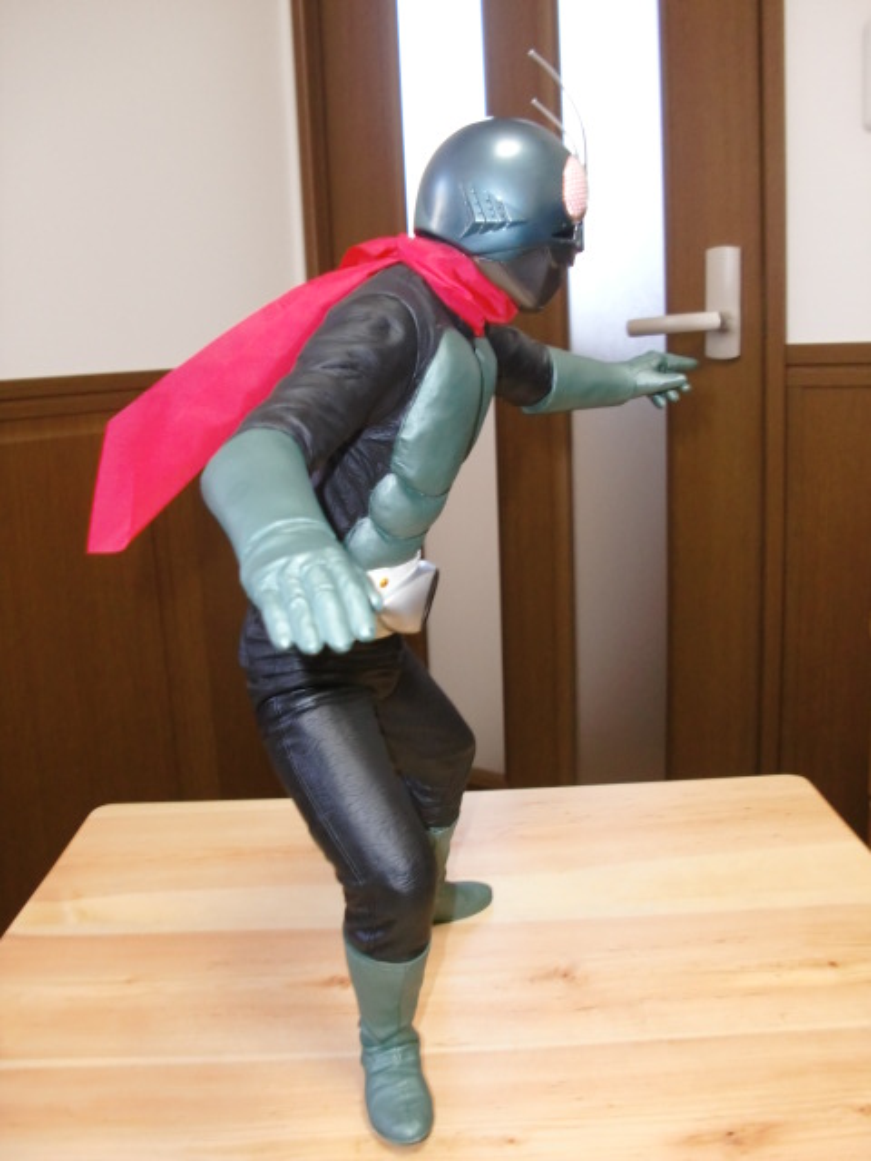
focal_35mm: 36
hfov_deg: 39.7
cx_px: 436
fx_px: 1208
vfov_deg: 51.4
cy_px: 580
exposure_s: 1/40
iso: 320
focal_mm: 6.3
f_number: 2.8
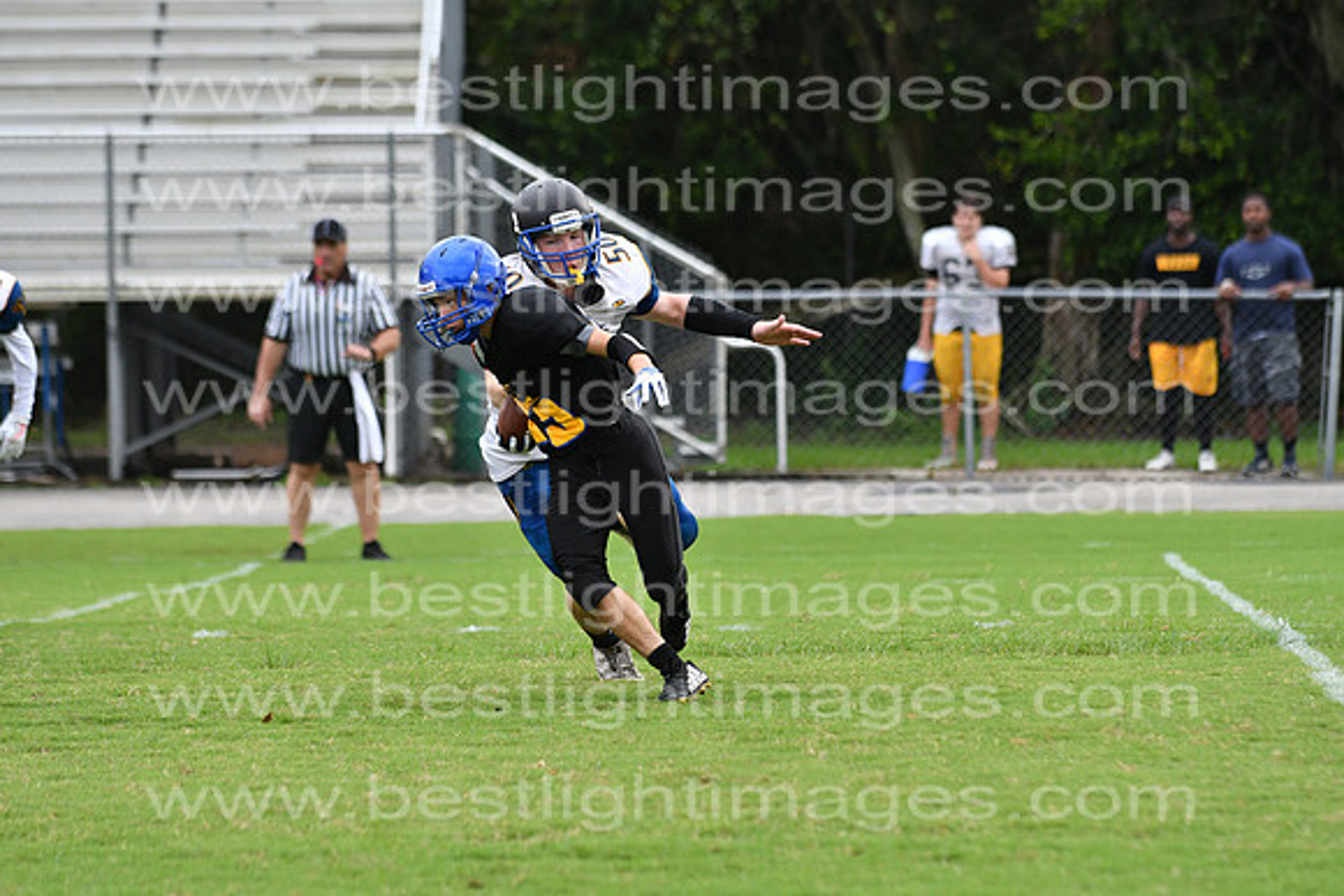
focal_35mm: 210
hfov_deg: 9.8
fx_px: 7841
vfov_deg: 6.5
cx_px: 672
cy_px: 448
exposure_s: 1/1600
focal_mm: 140
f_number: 3.5
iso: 800
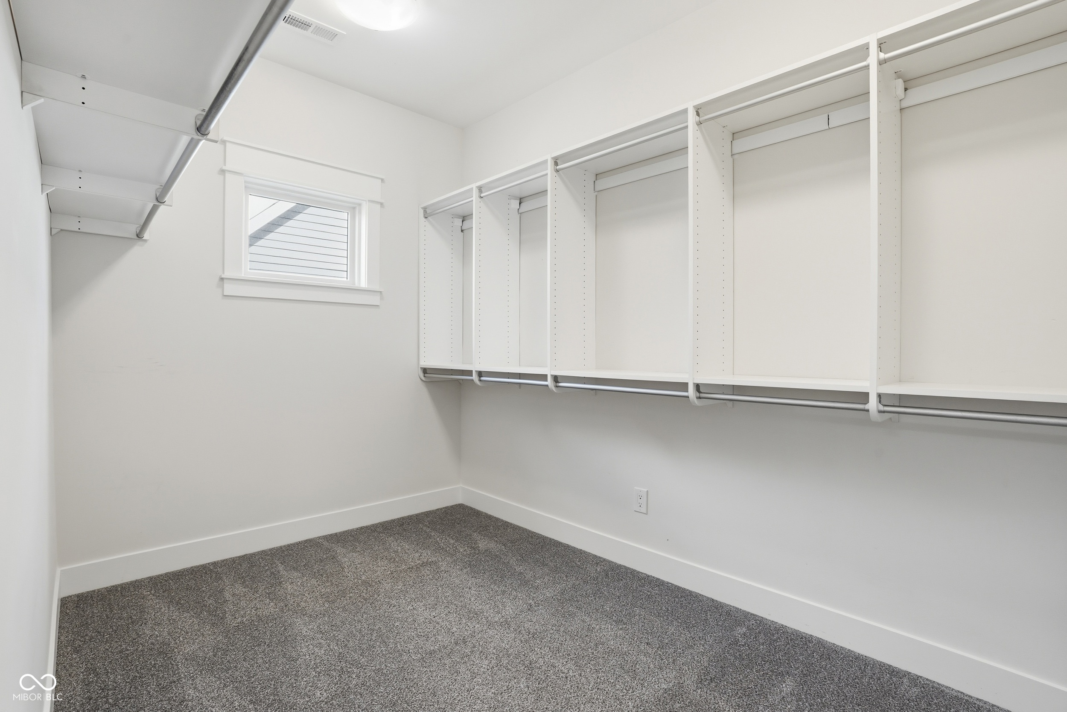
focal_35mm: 16
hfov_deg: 96.7
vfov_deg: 73.8
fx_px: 474
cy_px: 356
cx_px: 534
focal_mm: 16
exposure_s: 1/50
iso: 250
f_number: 9
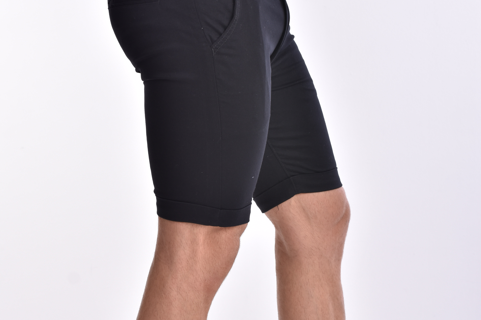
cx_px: 240
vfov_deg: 12.1
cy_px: 225
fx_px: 1510
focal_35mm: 113
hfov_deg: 18.1
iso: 100
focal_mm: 50
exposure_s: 1/200
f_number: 6.3
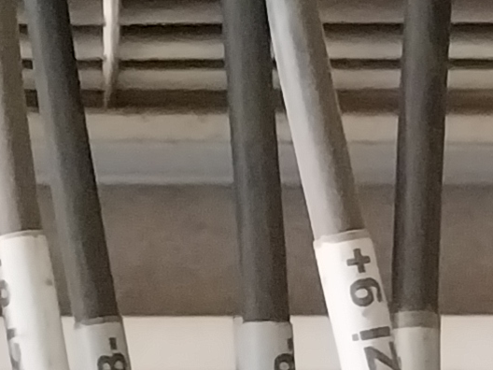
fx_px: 2863
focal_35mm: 201
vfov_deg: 7.4
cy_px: 21
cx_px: -271
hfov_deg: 9.5
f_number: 1.8
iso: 1250
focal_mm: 4
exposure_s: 1/25
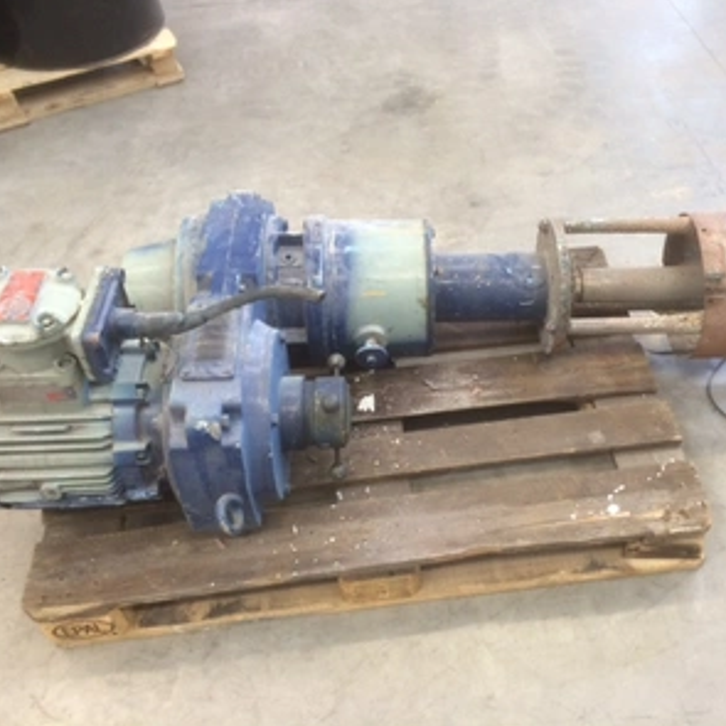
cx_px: 458
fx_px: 854
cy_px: 359
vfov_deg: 46.0
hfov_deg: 45.6
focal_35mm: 36
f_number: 2.2
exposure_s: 1/30
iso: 125
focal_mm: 4.12
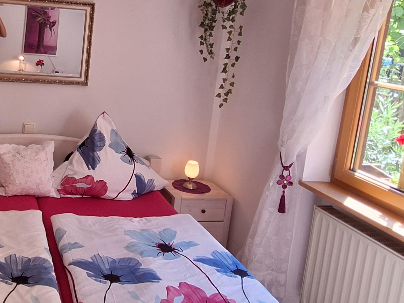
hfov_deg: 47.7
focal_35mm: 37
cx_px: 88
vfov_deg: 38.2
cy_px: 101
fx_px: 432
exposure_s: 1/101
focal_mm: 1.74
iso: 40
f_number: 2.2
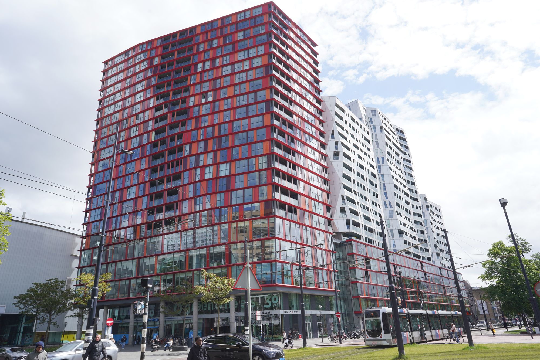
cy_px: 180
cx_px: 270
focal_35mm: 24
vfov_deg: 53.1
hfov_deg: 73.7
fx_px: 360
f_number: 13
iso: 100
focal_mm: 24
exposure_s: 1/100
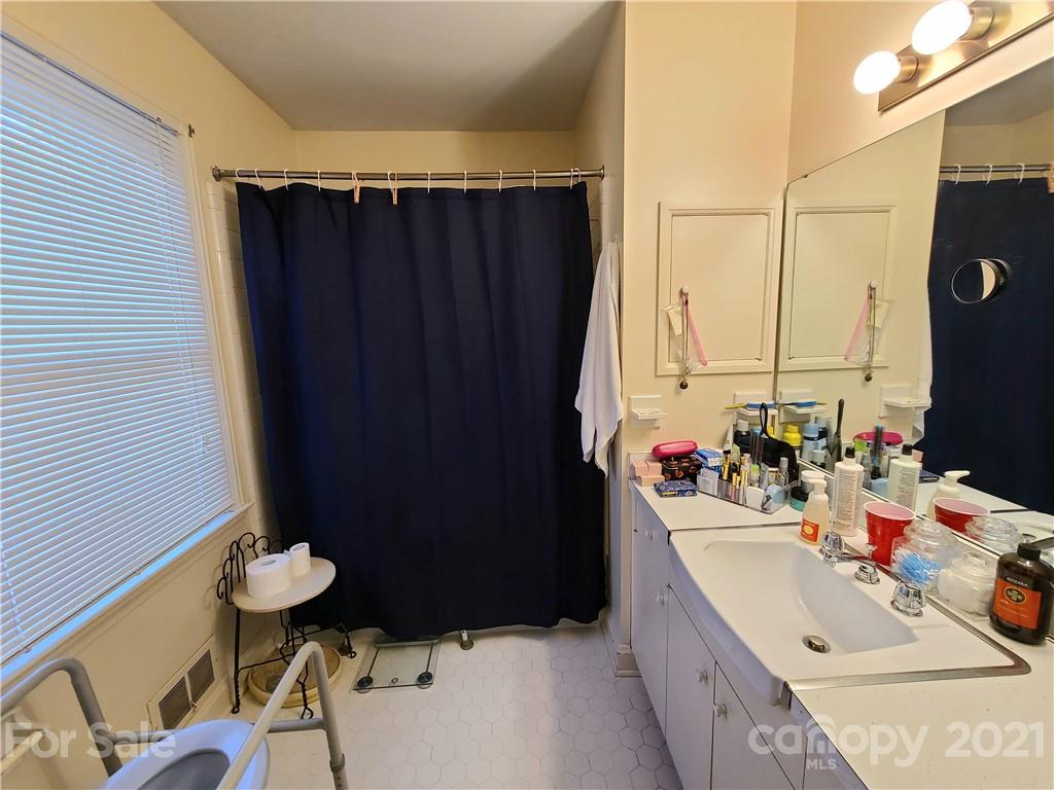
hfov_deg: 106.2
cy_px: 395
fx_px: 396
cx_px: 527
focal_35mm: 13
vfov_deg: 89.9
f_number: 2.2
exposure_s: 1/59.2
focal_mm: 2.2
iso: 250
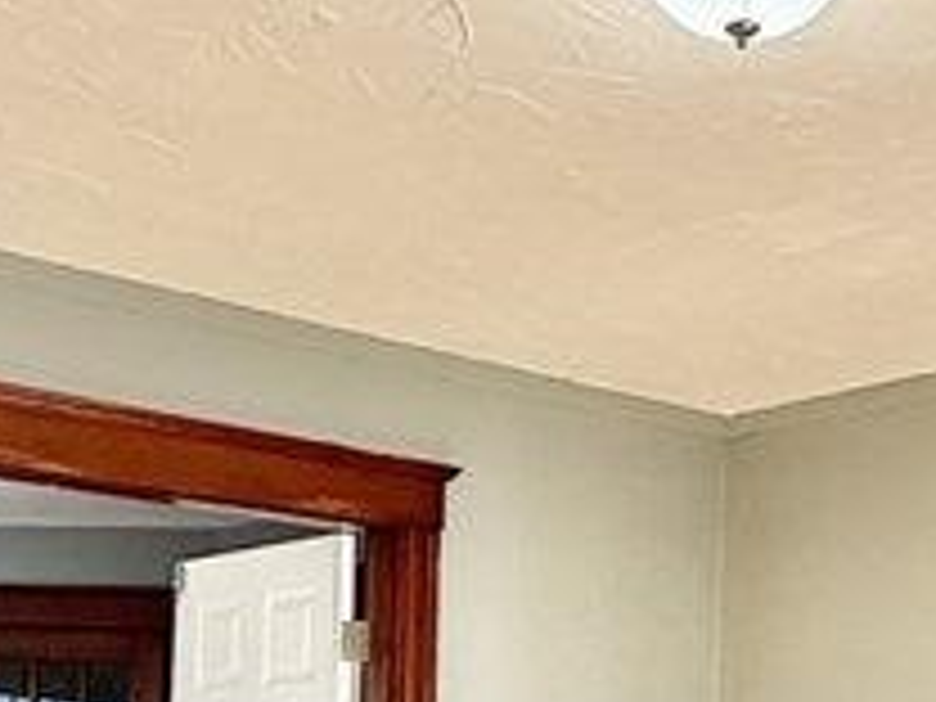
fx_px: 1866
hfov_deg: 27.8
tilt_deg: +0.4
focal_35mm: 69
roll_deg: -1.7
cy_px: 824
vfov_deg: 20.1
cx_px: 693
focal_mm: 2.22
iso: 80
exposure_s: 1/120
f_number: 2.2
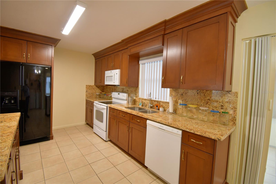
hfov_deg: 100.4
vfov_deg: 77.3
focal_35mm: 15
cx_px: 138
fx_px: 115
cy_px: 92
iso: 400
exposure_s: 1/40
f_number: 4.5
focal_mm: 10
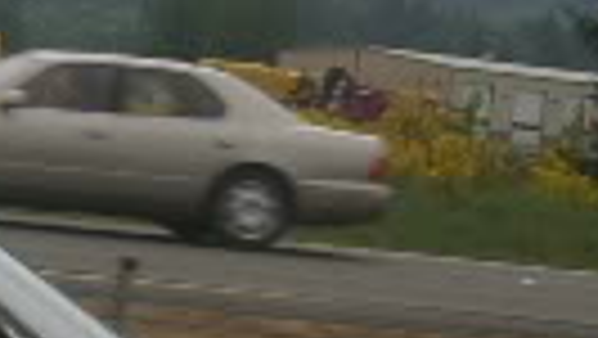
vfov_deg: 6.6
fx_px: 2904
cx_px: -207
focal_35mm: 183
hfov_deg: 11.4
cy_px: 212
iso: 50
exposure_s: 1/545
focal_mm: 5.95
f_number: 5.8
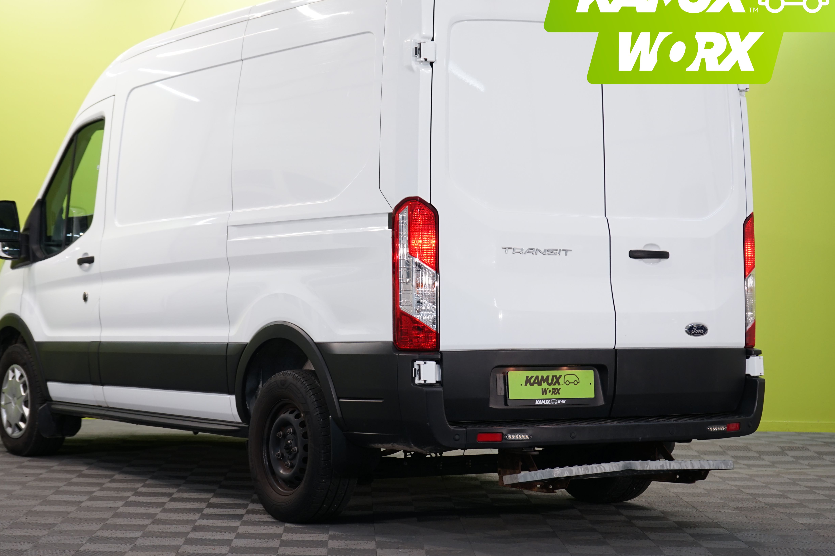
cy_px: 257
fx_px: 1809
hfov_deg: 26.0
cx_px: 396
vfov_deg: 17.5
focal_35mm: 78
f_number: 5.6
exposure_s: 1/30
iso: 400
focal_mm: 64
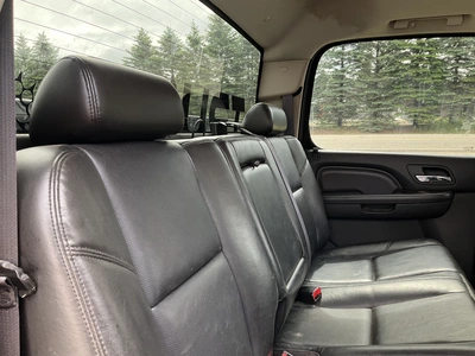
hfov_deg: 61.7
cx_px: 238
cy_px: 178
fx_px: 398
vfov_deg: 48.2
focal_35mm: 29
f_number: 1.8
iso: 40
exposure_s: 1/122
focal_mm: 3
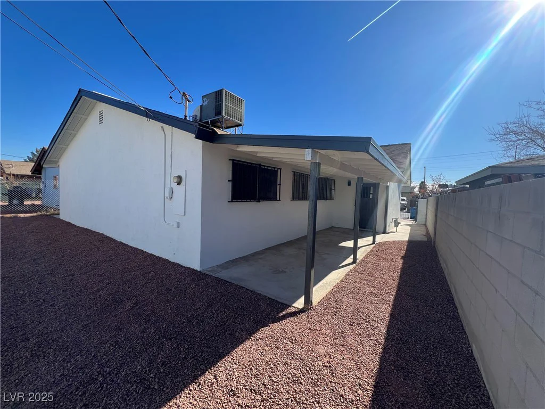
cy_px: 204
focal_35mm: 13
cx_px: 272
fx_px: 205
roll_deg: -2.1
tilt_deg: -3.4
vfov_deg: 89.9
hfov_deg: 106.2
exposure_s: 1/881
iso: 32
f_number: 1.8
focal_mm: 1.57
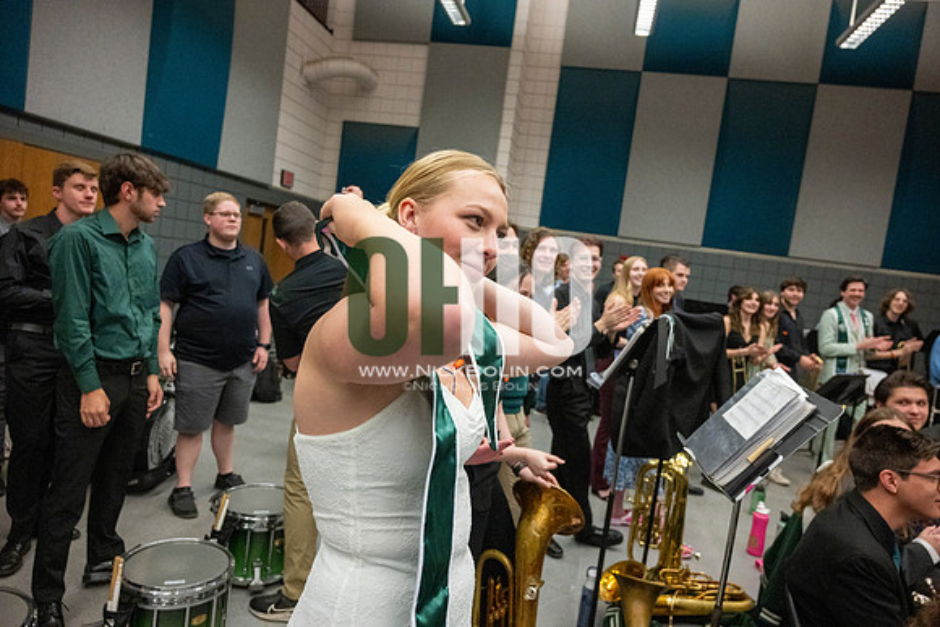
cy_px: 314
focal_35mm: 24
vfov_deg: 53.2
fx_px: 627
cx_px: 470
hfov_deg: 73.7
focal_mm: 24
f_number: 4
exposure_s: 1/500
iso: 10000
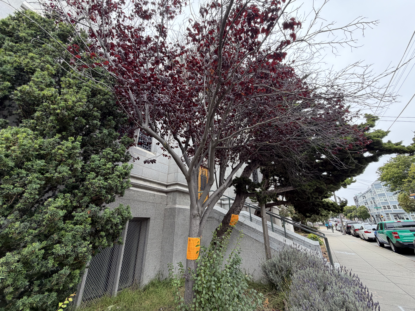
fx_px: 168
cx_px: 208
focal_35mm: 14
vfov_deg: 85.7
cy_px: 156
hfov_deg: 102.1
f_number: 2.2
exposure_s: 1/214
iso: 50
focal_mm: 2.22
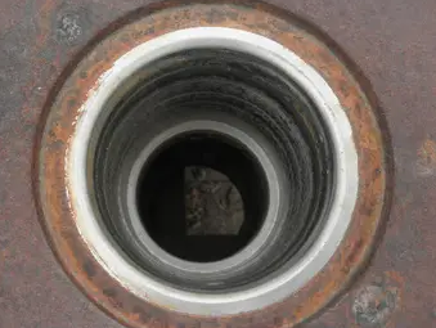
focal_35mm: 33
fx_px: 416
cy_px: 166
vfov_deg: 43.0
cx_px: 190
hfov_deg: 55.1
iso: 64
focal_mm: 5
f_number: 3
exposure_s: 1/125
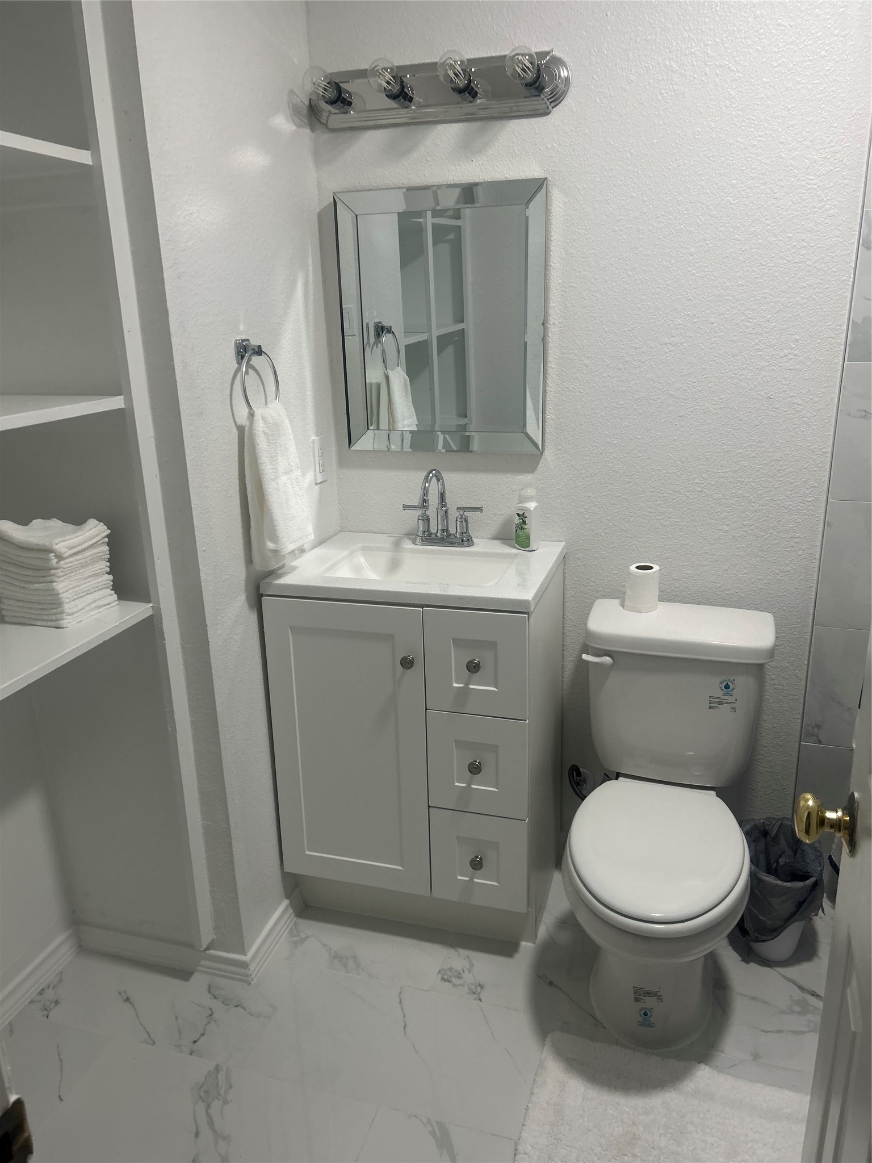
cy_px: 582
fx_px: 873
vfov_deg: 67.3
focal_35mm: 26
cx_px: 436
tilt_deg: -16.7
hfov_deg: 53.1
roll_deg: +2.8
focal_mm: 5.7
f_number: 1.5
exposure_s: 1/60
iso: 80
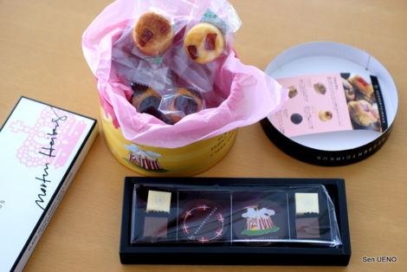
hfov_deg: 27.0
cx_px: 204
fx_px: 848
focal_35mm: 75
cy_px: 136
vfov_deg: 18.2
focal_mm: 50
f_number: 3.5
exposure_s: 1/60
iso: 400
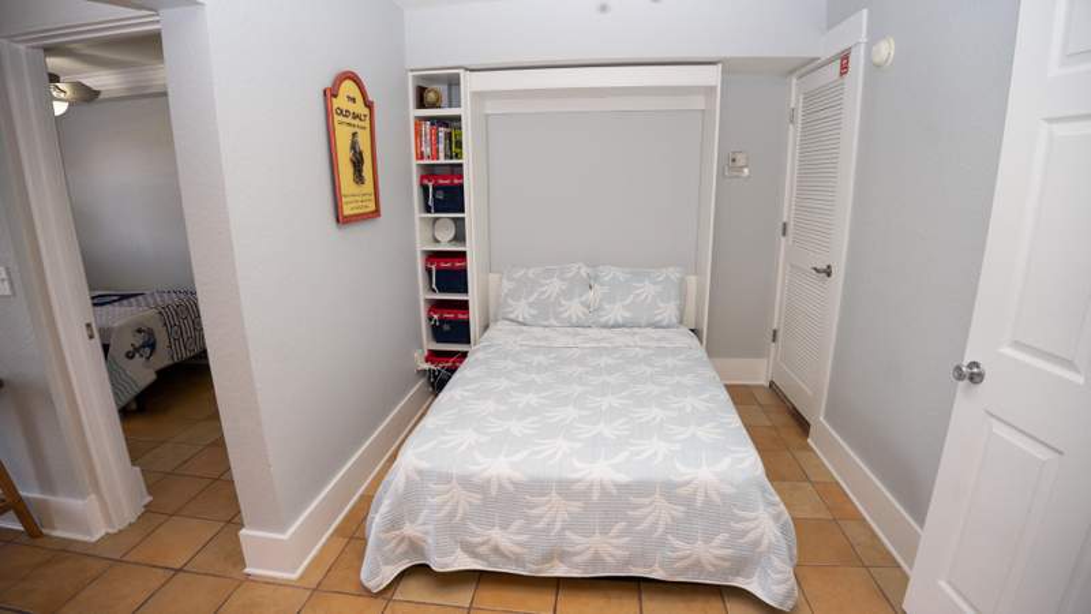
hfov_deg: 95.0
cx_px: 546
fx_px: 500
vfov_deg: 63.1
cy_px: 307
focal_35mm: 17
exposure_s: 1/160
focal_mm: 16.5
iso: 320
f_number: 4
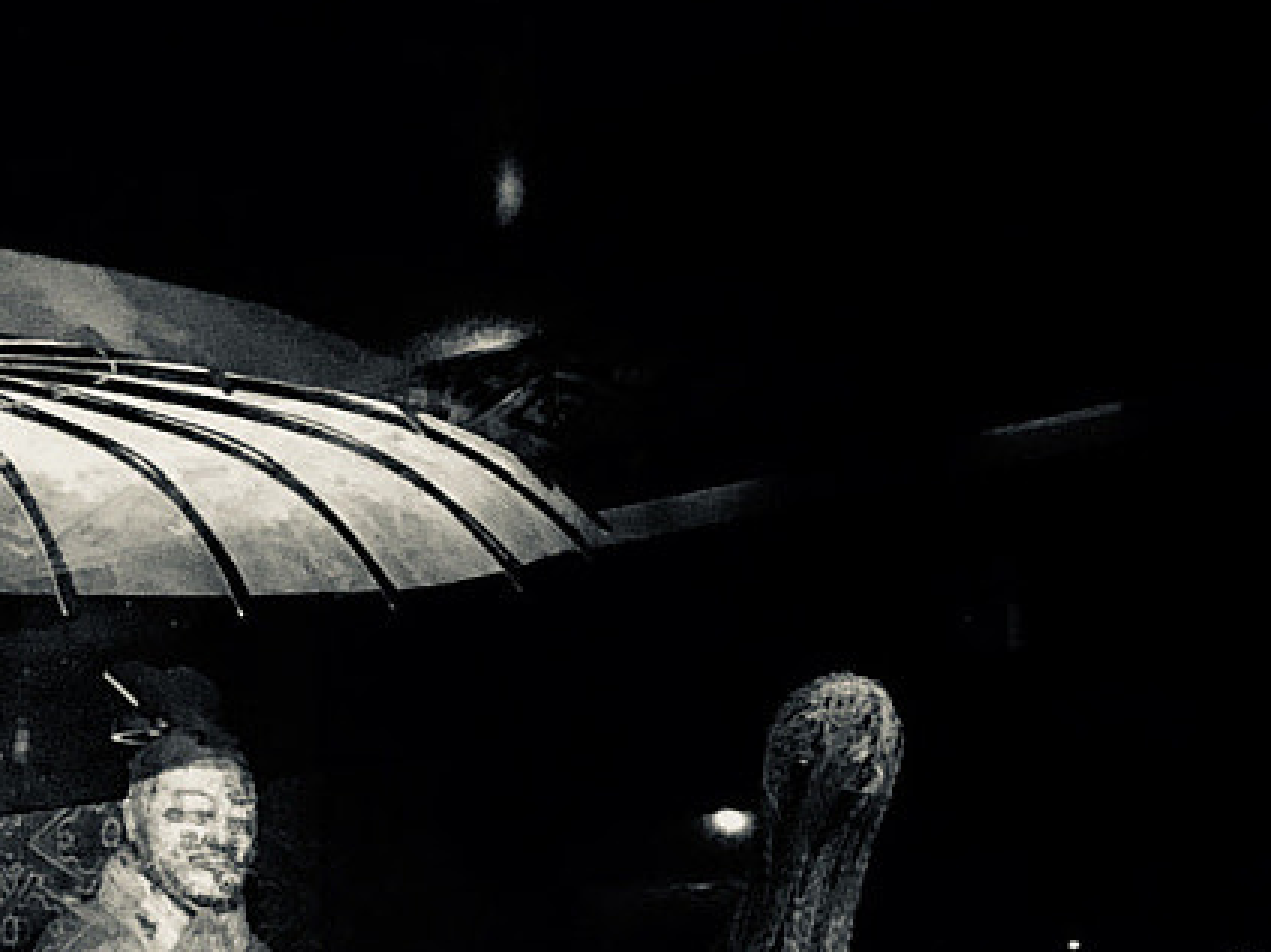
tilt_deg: -2.5
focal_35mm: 106
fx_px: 3891
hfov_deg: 18.5
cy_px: 1469
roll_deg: +0.1
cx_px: 931
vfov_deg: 13.1
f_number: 1.8
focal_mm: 4
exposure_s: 1/4
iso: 400
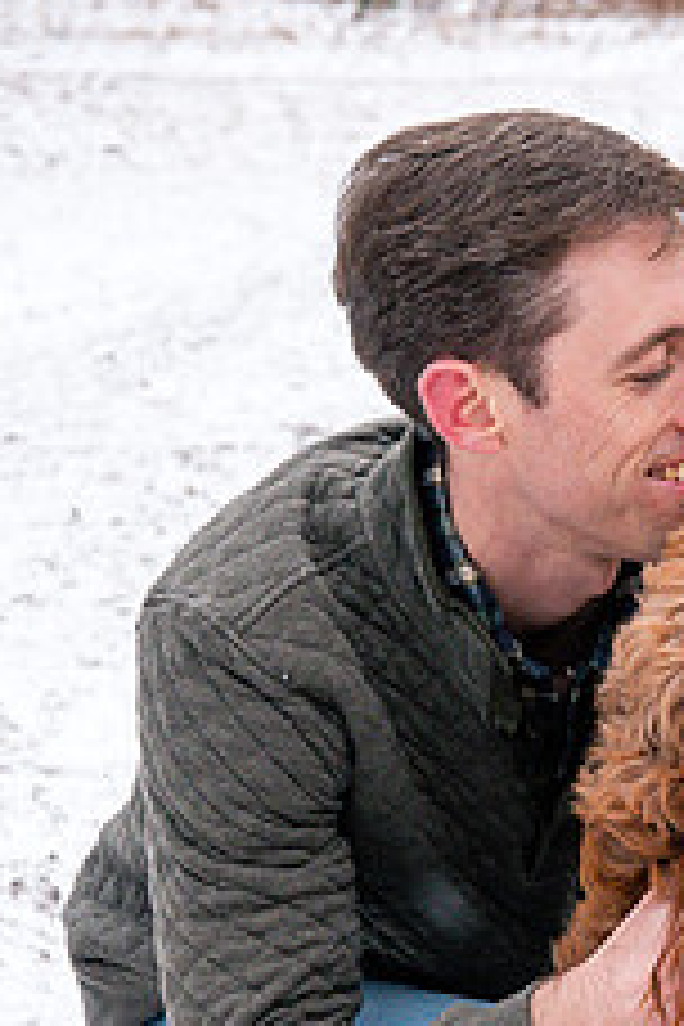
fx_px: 5073
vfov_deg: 11.5
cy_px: 601
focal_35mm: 178
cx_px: 936
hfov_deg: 7.6
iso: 1000
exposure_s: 1/250
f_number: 8
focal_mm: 70
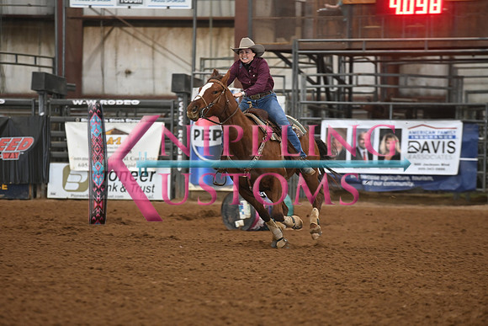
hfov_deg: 10.3
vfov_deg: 6.9
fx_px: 2712
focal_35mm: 200
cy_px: 163
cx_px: 244
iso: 2500
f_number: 3.5
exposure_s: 1/250
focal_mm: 200
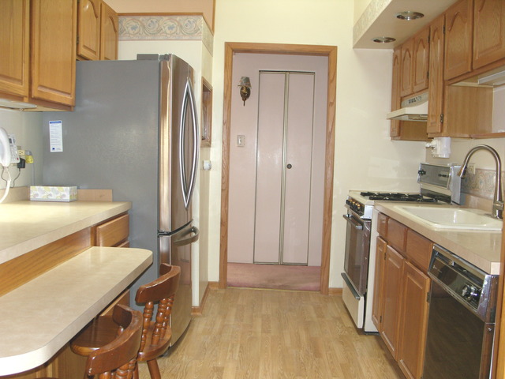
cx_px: 252
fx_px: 554
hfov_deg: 49.0
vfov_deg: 37.7
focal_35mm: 38
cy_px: 190
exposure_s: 1/40
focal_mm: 7.8
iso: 125
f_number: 2.8
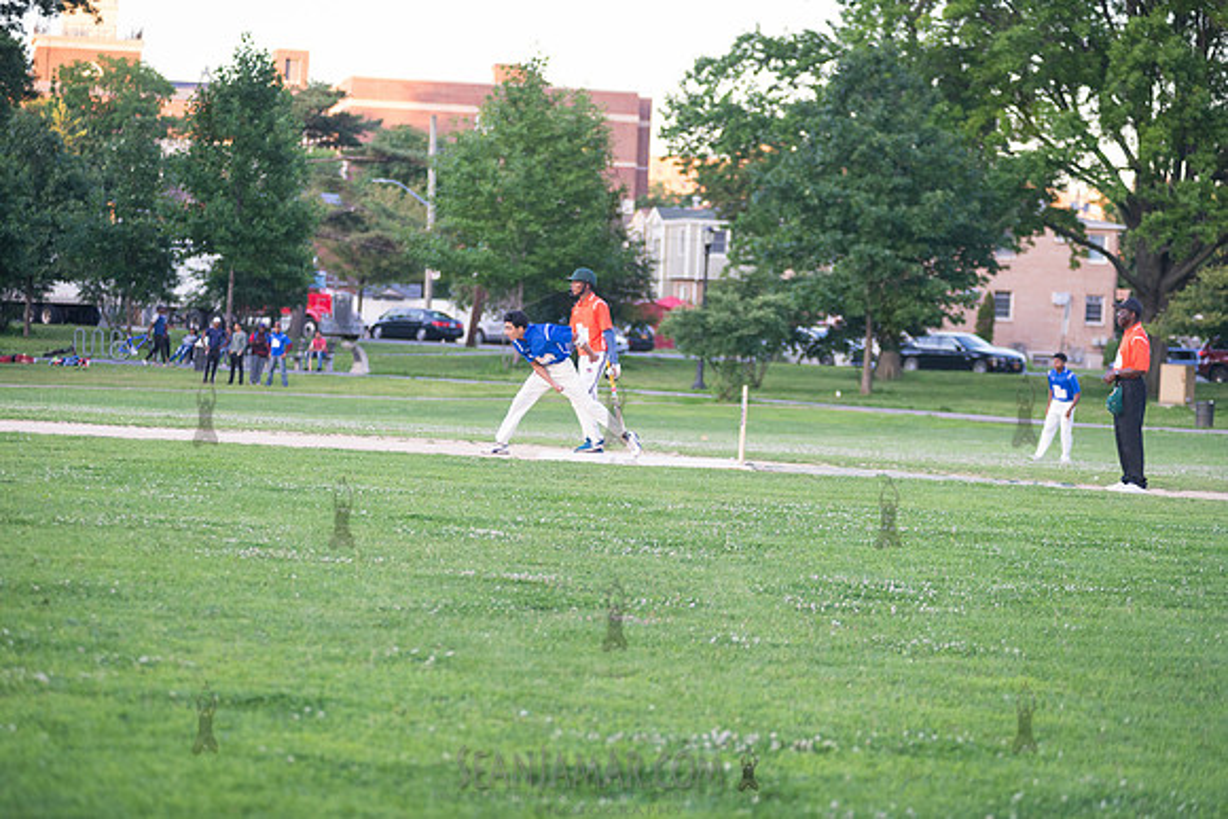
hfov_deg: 18.3
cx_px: 614
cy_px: 410
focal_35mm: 112
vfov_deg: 12.2
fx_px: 3821
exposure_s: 1/800
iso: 1600
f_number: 2.8
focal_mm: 112
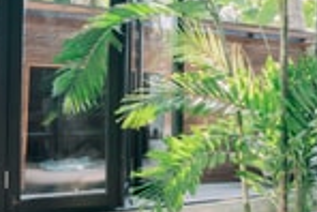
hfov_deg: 32.4
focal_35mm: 54
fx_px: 476
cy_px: 117
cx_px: 349
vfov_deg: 25.1
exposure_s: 1/200
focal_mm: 16
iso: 640
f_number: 4
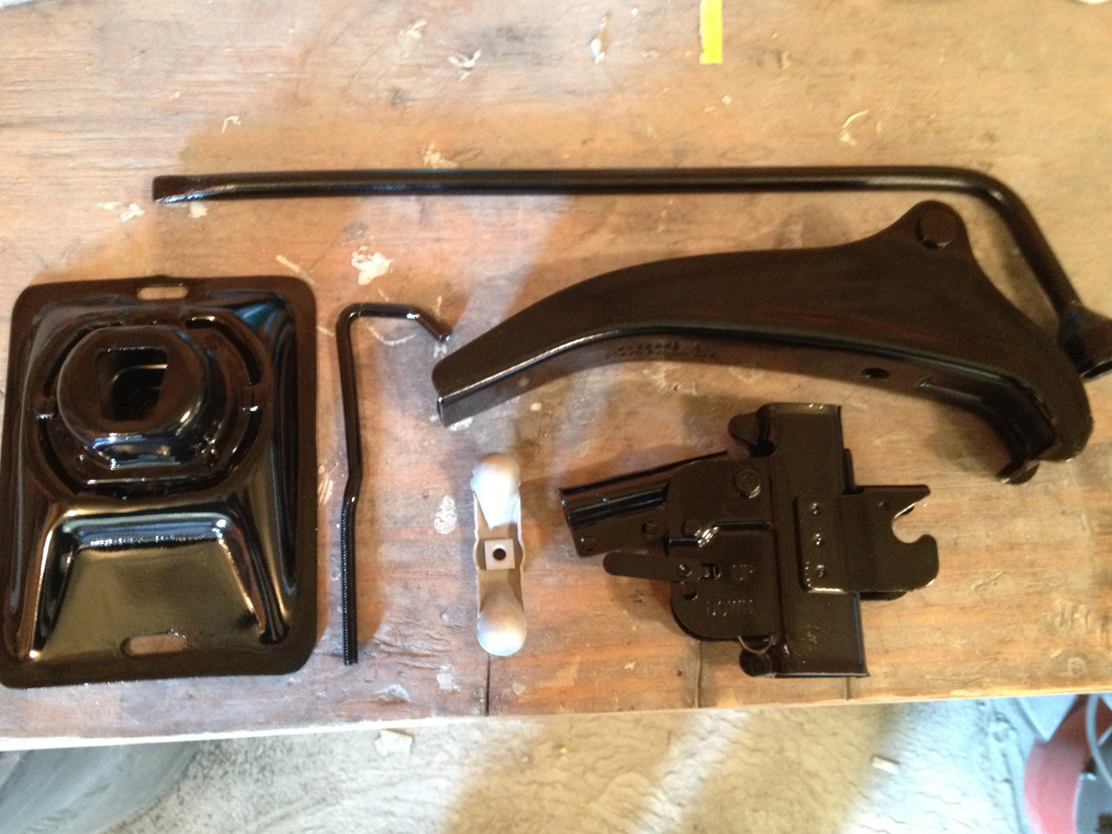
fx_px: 1157
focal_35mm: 36
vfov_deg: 39.7
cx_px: 550
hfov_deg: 51.4
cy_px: 422
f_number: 2.4
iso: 400
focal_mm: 4.28
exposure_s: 1/15
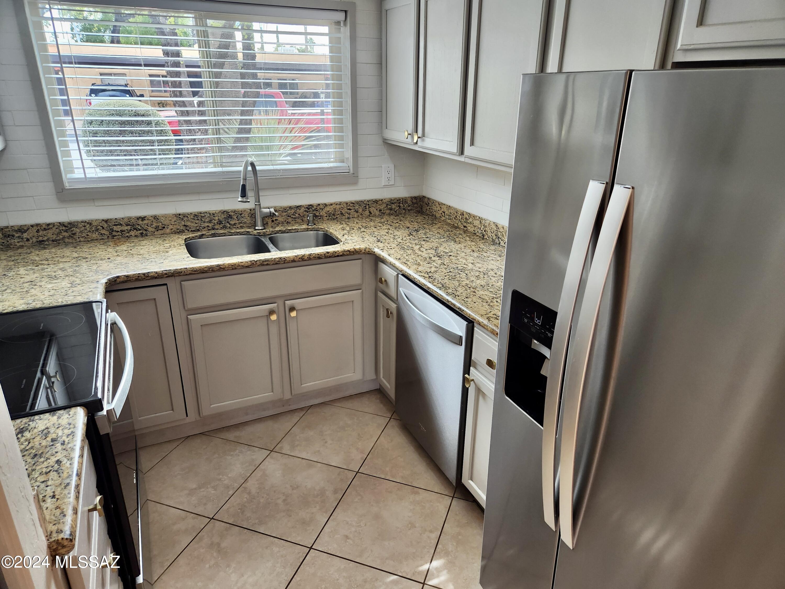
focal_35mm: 23
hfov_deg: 73.9
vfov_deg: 58.9
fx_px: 522
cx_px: 392
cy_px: 294
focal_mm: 5.4
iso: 125
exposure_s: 1/120
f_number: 1.8
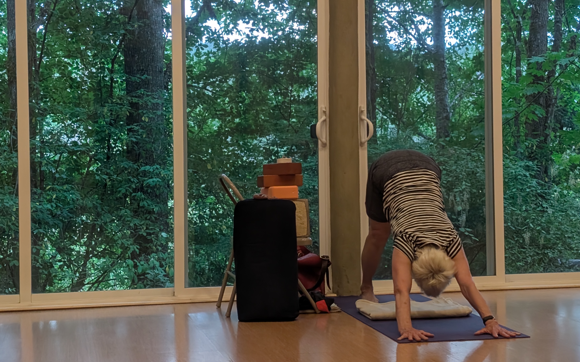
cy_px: 148
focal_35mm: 62
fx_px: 980
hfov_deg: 33.0
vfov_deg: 20.9
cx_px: 309
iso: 193
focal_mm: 6.9
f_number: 1.68
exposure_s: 1/83.3
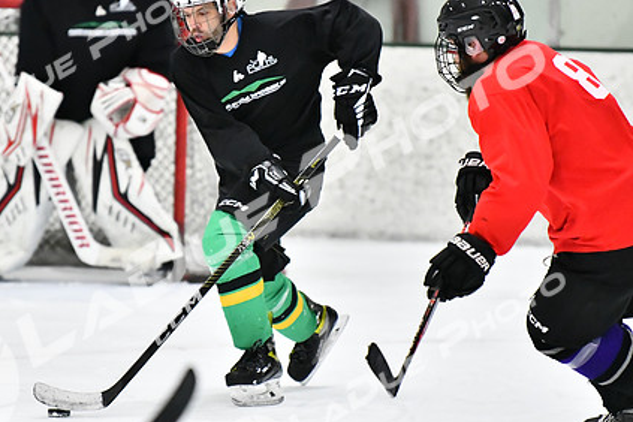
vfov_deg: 3.3
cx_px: 217
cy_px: 230
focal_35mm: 411
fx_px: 7226
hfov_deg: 5.0
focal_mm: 200
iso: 6400
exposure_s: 1/1600
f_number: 2.8
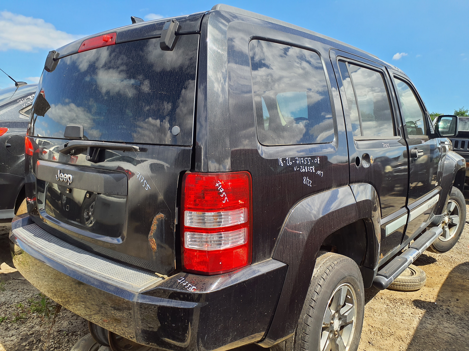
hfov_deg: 65.3
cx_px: 234
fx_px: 366
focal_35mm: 27
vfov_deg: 51.4
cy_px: 176
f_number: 1.9
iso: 40
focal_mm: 3.58
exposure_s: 1/834
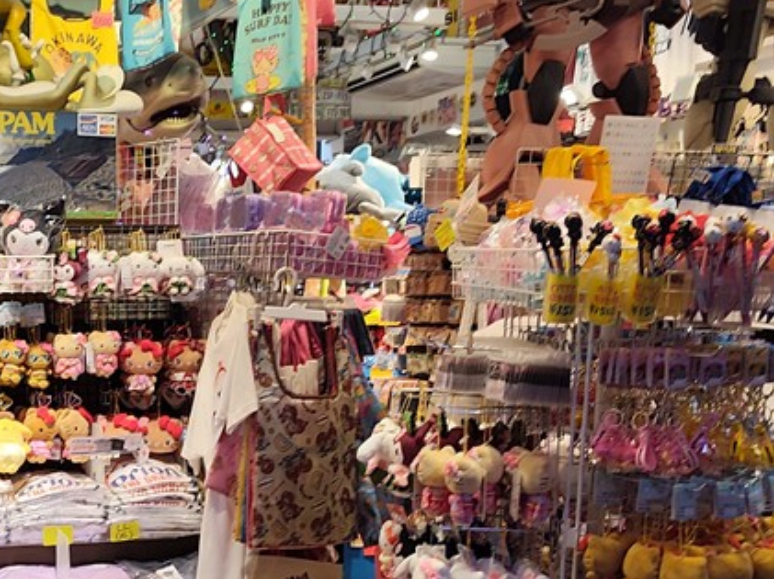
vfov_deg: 25.6
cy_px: 461
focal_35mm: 56
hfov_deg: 33.1
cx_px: 127
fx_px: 1251
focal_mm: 6.07
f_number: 1.7
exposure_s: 1/60
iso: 200
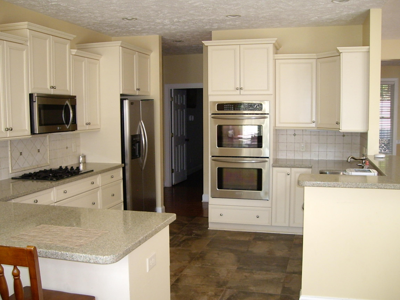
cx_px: 200
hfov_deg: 49.0
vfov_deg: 37.7
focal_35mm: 38
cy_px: 150
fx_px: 439
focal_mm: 6.2
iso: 200
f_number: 2.7
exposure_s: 1/100
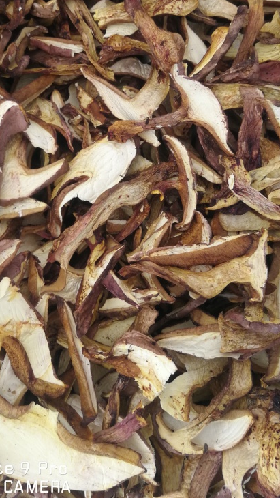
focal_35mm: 43
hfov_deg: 27.5
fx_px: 567
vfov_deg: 46.1
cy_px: 142
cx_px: 84
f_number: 2.2
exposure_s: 1/50
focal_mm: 3.95
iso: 80
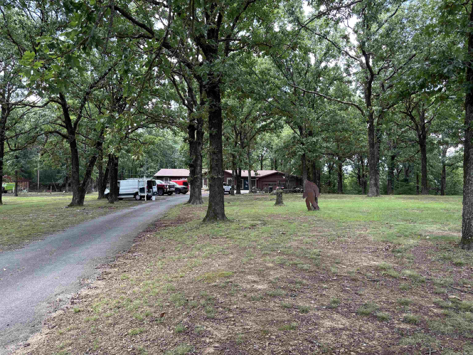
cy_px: 178
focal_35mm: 26
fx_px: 355
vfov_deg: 53.1
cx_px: 236
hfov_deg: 67.3
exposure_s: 1/128
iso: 32
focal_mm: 5.96
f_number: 1.6
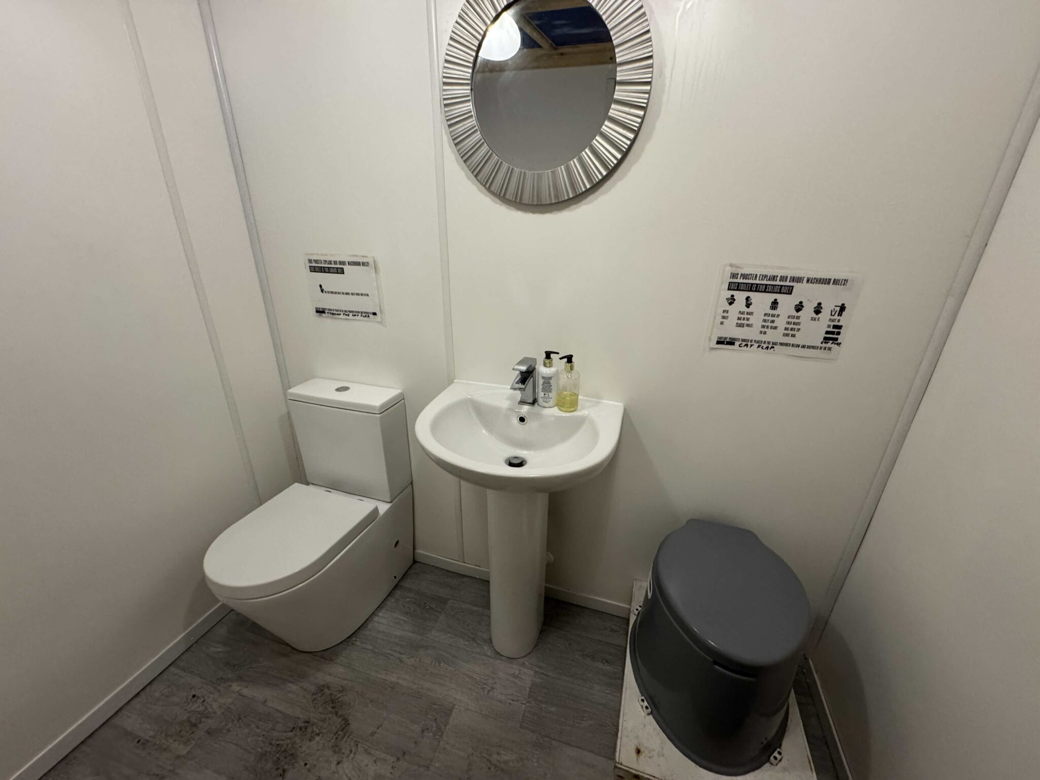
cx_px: 520
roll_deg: -1.8
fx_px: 421
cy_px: 390
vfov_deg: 85.7
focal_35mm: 14
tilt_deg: -22.4
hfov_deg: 102.1
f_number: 2.2
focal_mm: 2.22
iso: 400
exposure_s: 1/60
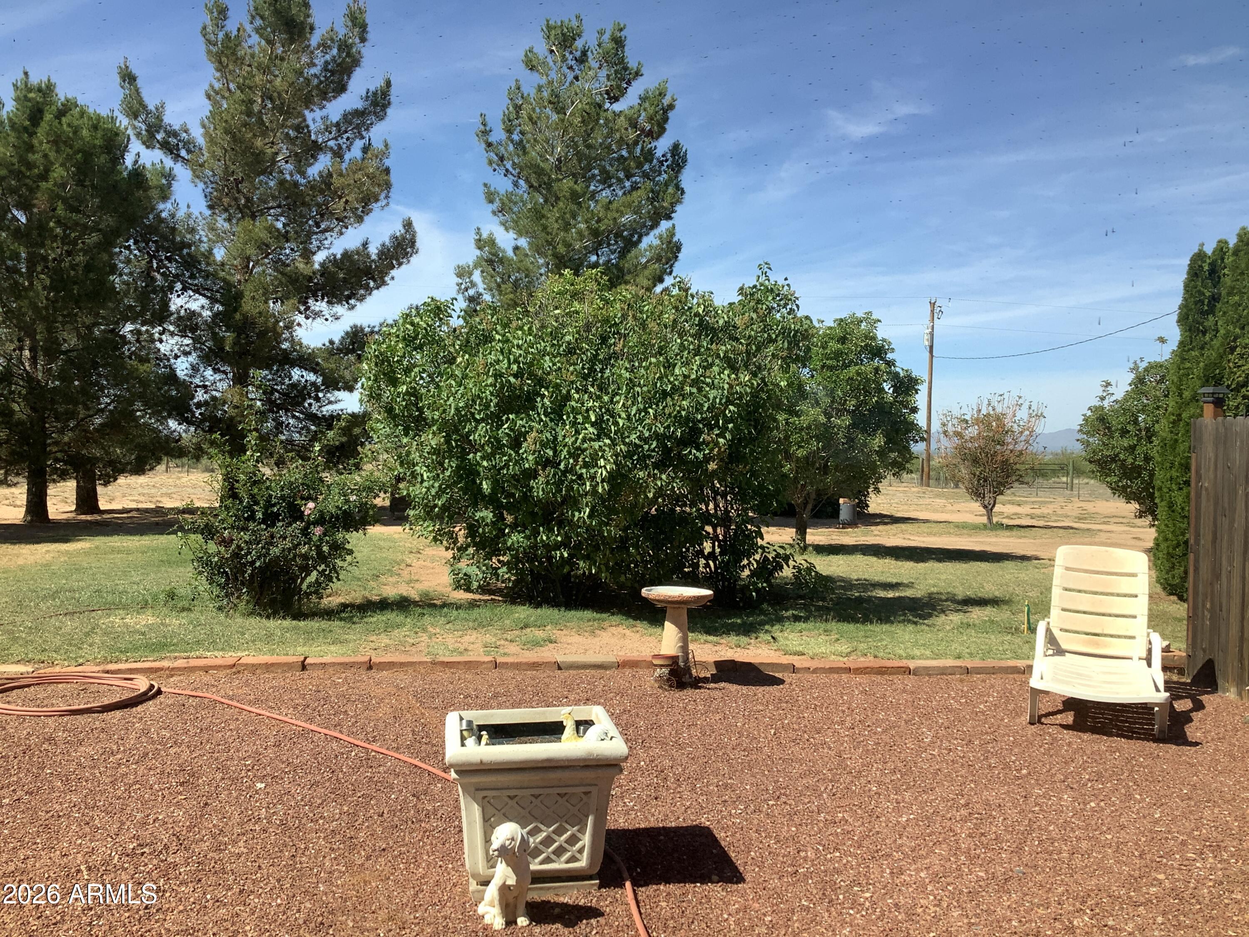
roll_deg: -0.6
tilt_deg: -2.6
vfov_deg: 45.4
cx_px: 624
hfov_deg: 58.4
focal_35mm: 31
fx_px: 1119
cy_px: 468
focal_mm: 3.3
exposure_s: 1/668
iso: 25
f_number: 2.4
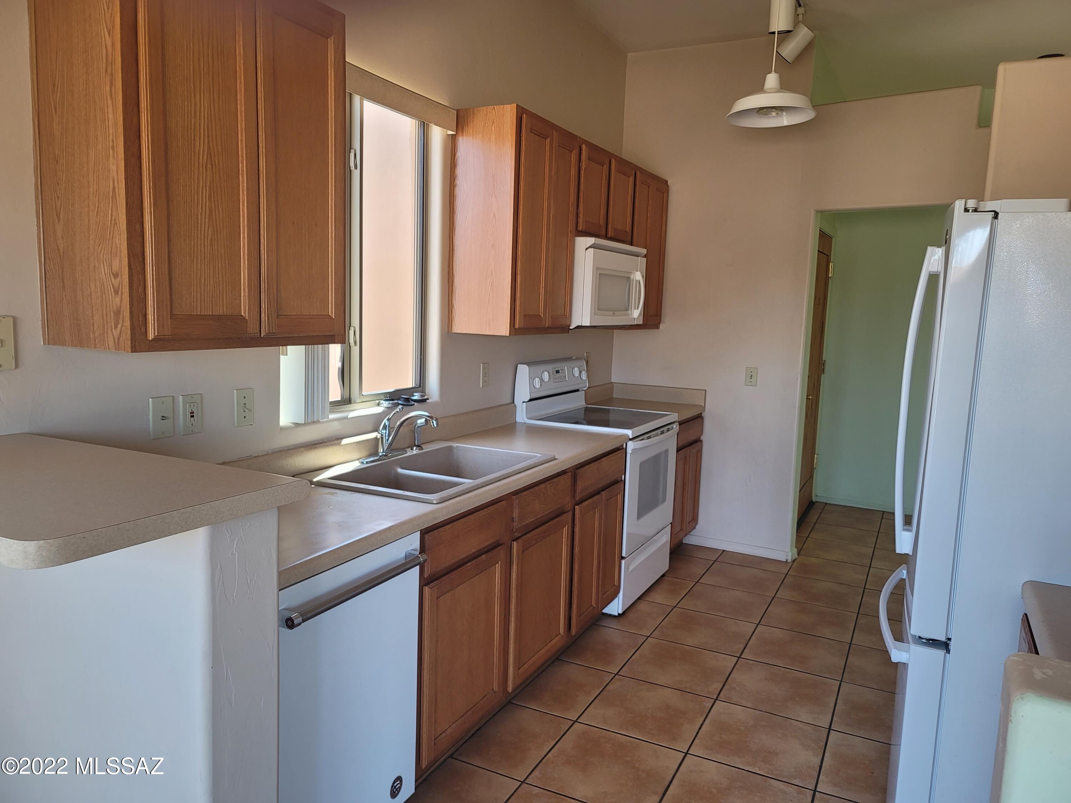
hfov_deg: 69.4
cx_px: 536
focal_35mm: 25
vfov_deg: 54.9
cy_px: 402
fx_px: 773
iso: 100
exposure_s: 1/120
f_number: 1.8
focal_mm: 7
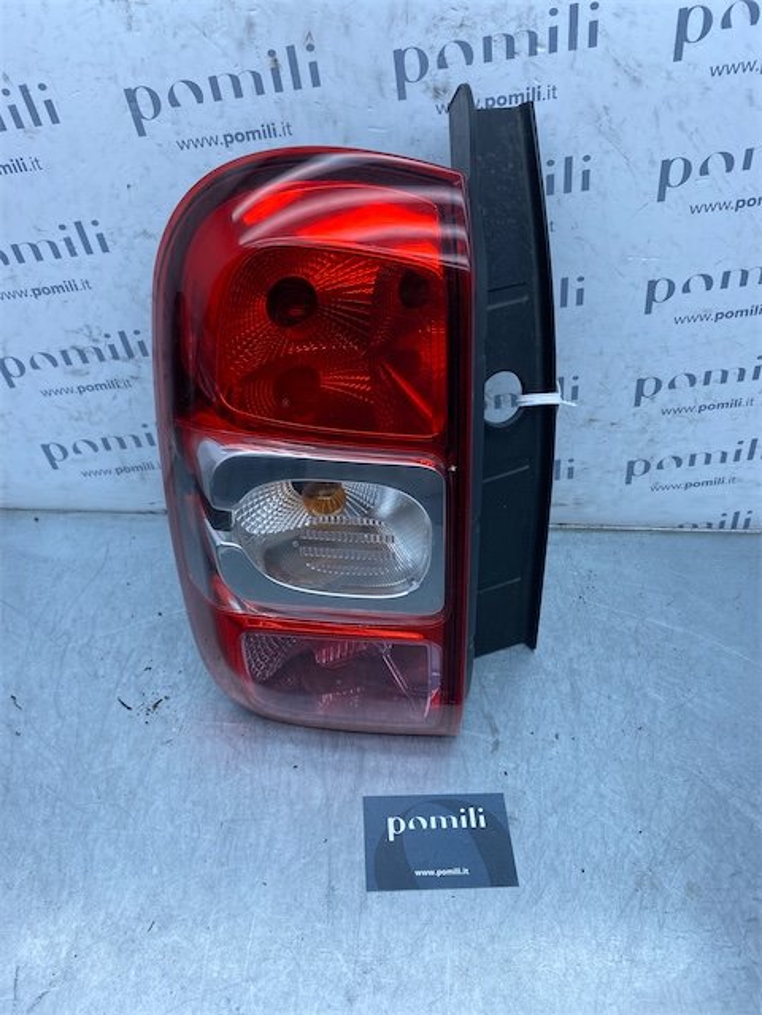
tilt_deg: -43.3
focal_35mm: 26
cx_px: 381
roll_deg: -4.3
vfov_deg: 67.3
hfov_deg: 53.1
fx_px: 763
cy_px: 508
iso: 32
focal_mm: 4.25
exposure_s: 1/666
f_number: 1.8
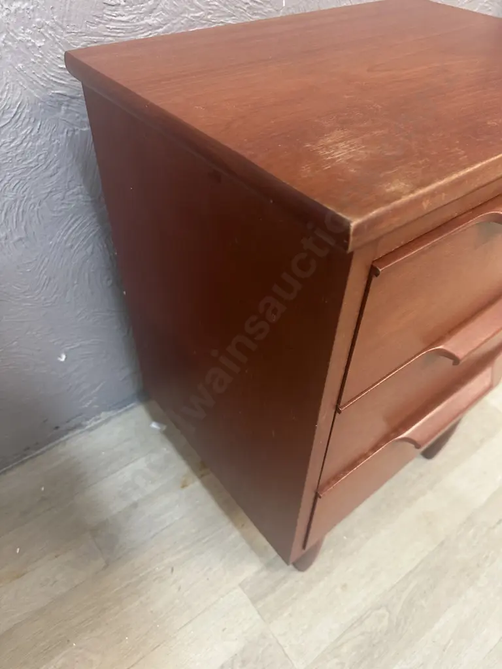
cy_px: 334
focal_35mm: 24
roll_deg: -2.8
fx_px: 464
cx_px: 251
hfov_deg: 56.8
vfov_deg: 71.6
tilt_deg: -44.7
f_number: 1.78
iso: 320
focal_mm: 6.86
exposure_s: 1/50
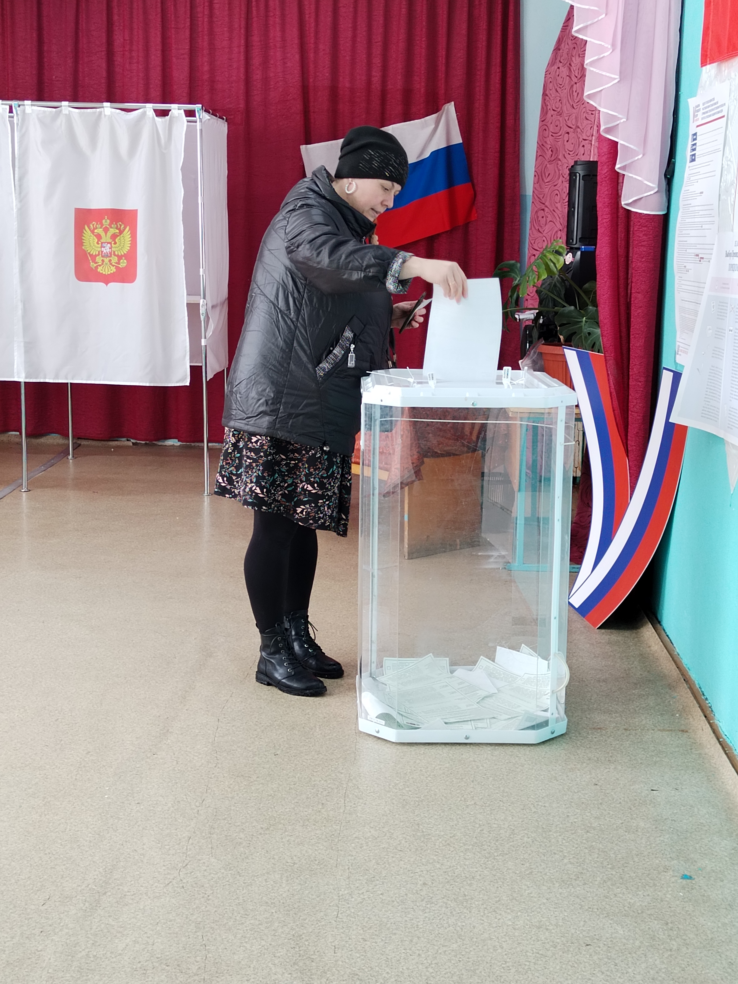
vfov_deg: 36.8
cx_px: 369
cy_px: 492
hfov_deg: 28.0
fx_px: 1478
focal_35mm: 52
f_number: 1.8
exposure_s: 1/50
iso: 197
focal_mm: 4.75
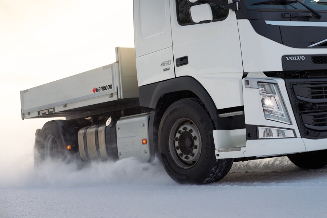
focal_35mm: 70
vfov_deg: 19.5
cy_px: 109
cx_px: 164
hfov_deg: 28.8
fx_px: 636
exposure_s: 1/1000
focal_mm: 70
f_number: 5
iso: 250
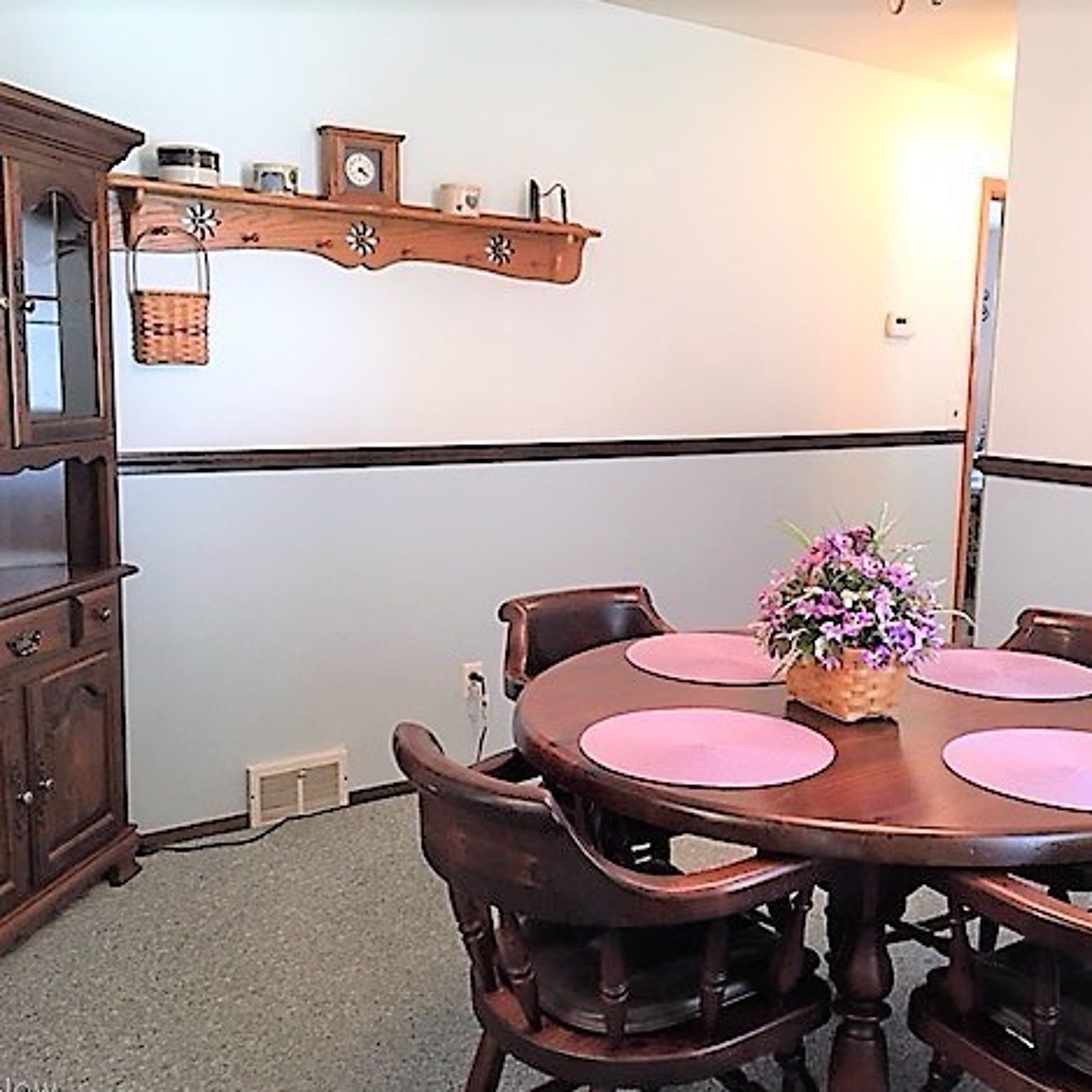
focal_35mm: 35
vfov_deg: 47.2
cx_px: 652
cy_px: 556
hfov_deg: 47.0
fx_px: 1249
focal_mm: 4.15
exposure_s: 1/30
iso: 125
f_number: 2.2
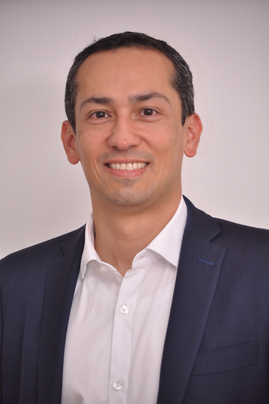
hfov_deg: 9.1
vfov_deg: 13.7
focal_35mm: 150
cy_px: 202
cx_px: 134
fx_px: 1685
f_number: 4.5
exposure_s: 1/80
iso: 400
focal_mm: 100
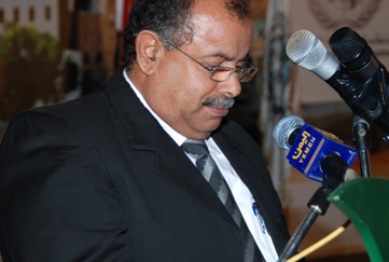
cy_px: 114
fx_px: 1513
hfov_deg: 14.6
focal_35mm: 140
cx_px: 200
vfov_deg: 9.9
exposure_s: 1/50
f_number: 5.6
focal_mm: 75
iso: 160
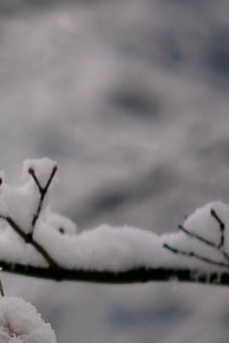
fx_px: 1994
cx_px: -707
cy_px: 32
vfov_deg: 9.8
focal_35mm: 209
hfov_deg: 5.6
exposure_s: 1/400
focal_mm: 25
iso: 200
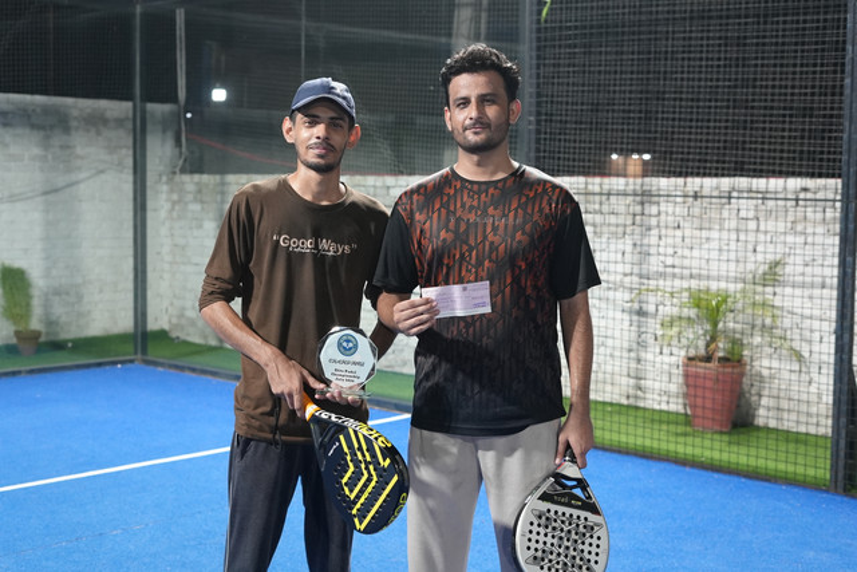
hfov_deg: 39.6
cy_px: 286
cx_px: 428
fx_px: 1190
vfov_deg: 27.0
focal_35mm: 50
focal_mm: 50
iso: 4000
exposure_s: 1/160
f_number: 4
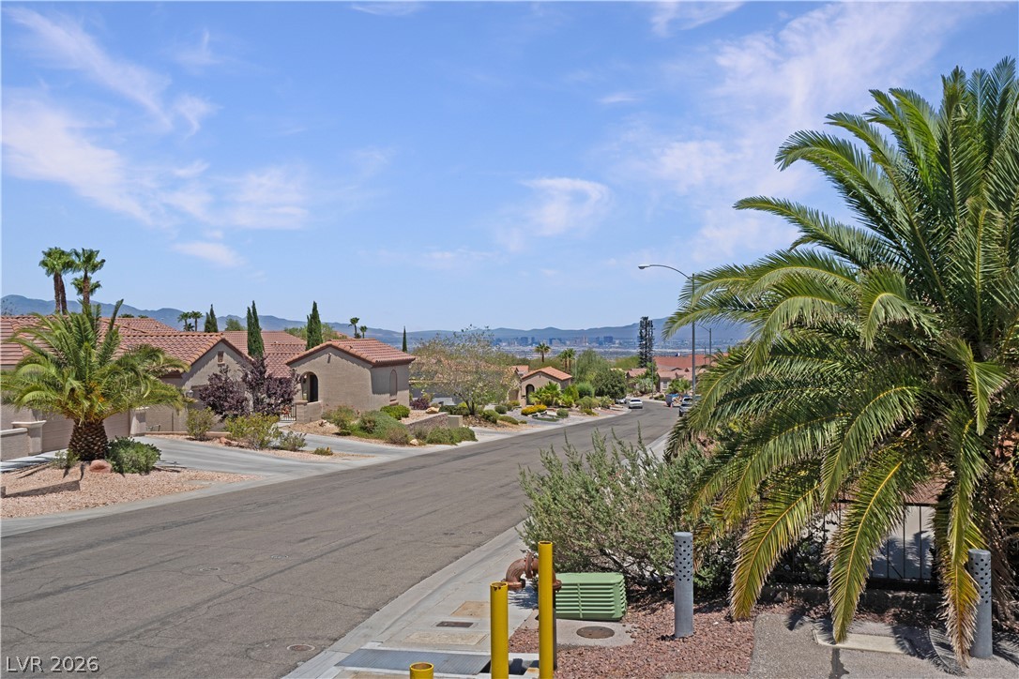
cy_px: 340
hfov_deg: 54.4
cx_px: 510
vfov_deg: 37.9
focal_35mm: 35
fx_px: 991
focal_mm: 35
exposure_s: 1/1600
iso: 500
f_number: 10
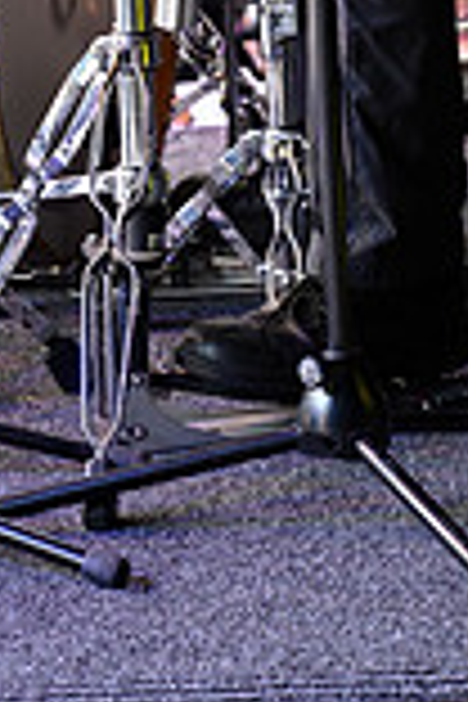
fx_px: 3939
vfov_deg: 9.9
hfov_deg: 6.8
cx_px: 286
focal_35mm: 202
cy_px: -302
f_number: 4.5
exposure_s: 1/125
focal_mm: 70
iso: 3200
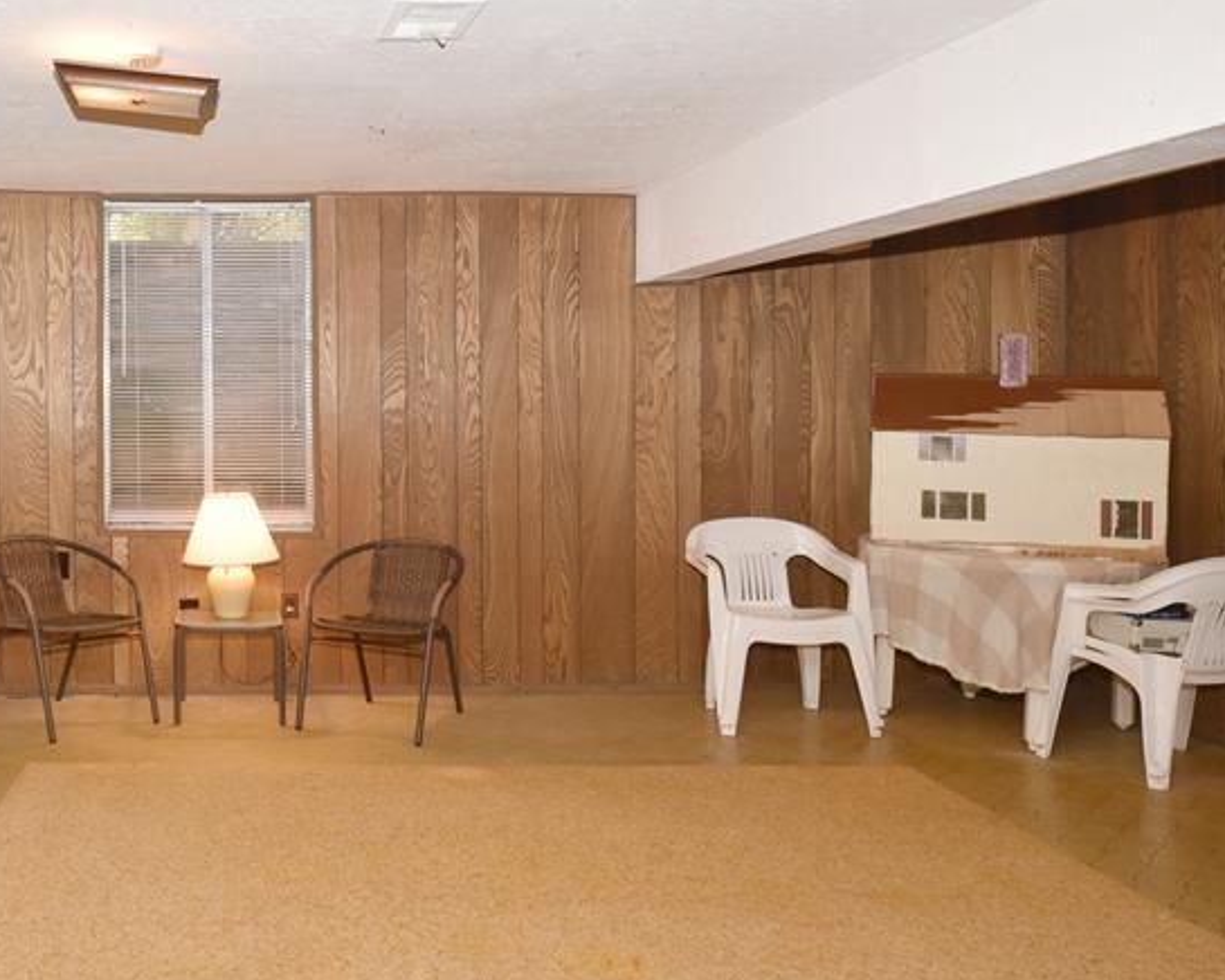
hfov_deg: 51.6
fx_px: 1088
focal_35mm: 30
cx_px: 115
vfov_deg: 48.5
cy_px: 498
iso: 800
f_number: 9
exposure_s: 1/60
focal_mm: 17
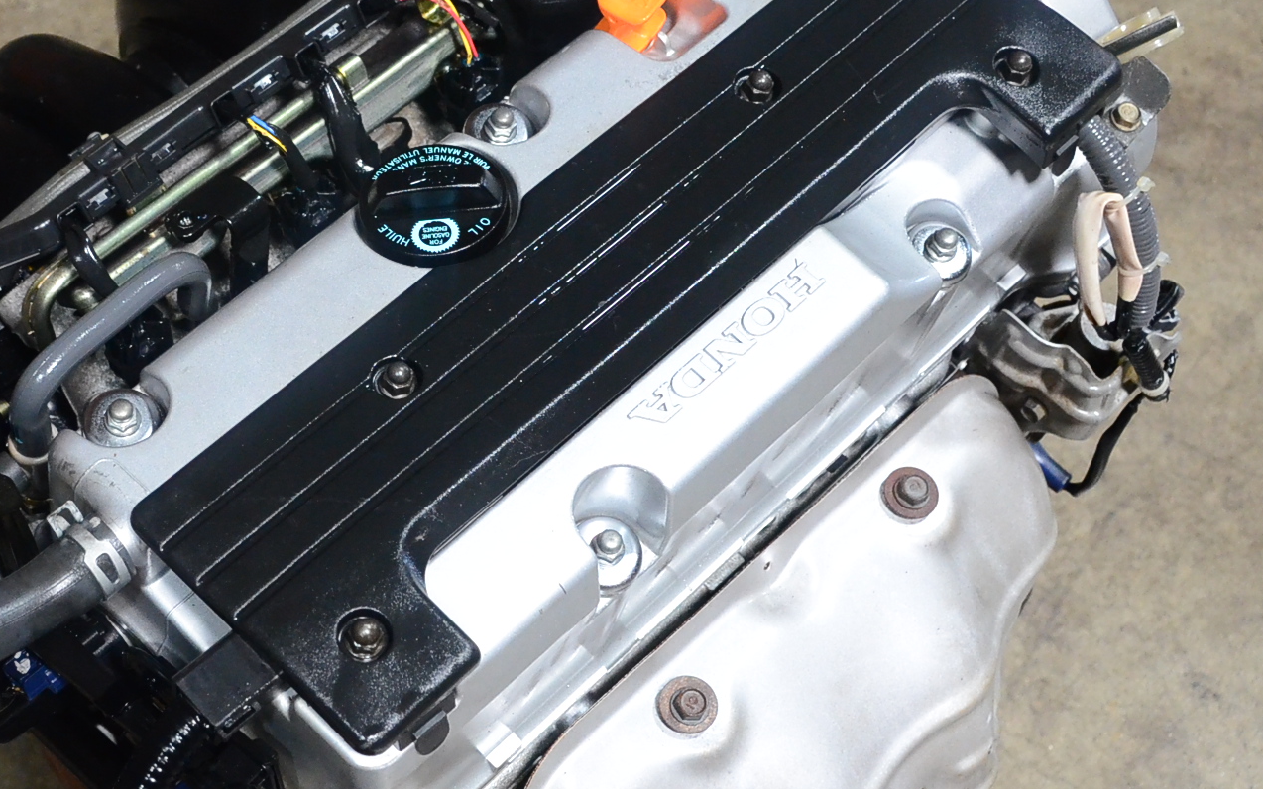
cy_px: 422
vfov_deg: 22.0
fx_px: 2031
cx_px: 469
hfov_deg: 34.4
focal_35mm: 59
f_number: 5
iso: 2500
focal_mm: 20
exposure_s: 1/100
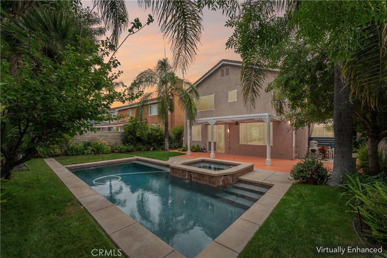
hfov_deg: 104.3
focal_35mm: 14
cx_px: 194
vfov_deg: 81.2
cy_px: 129
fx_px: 150
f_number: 22
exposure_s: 1/13
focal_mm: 14
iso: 100
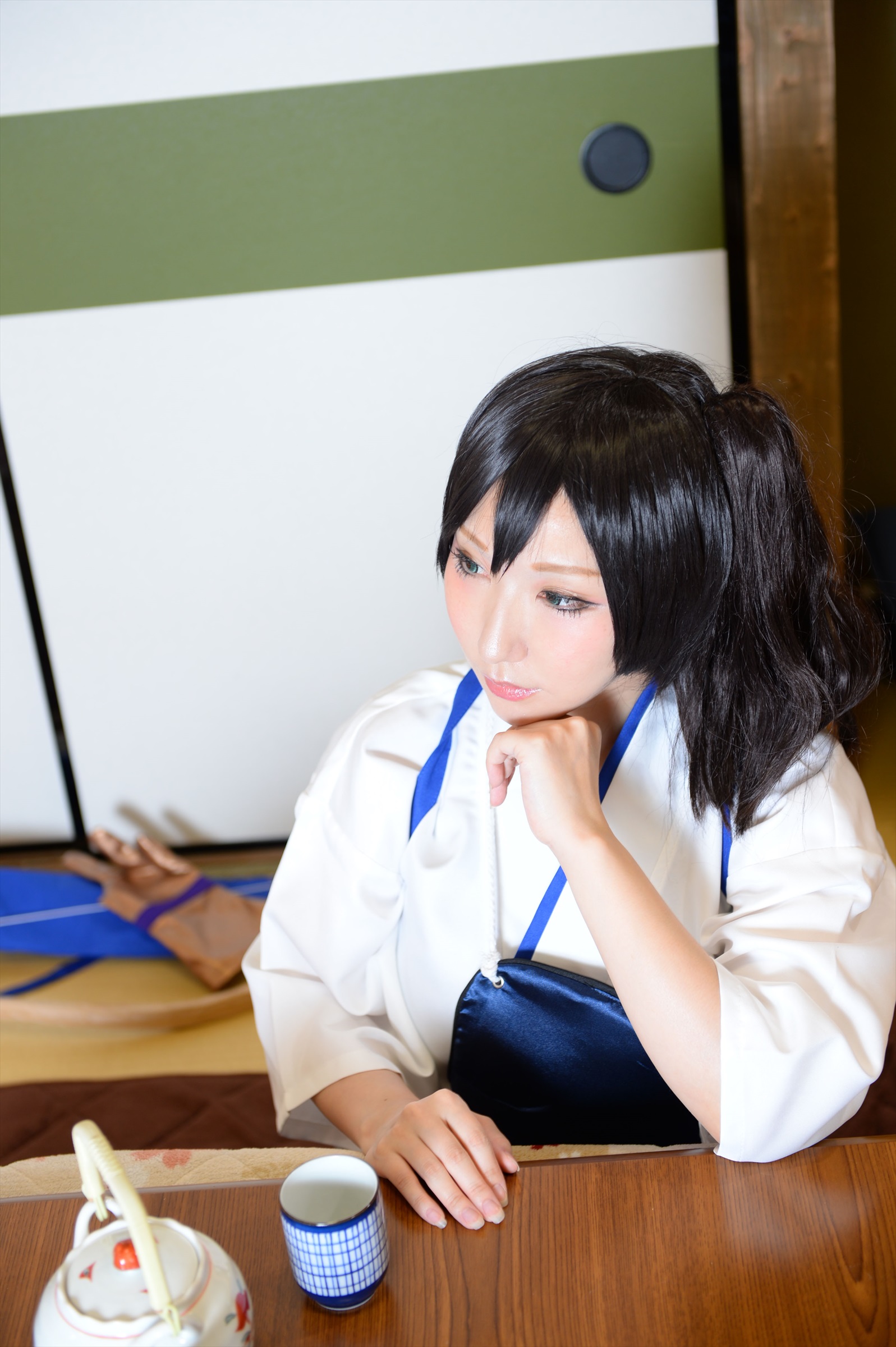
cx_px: 448
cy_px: 674
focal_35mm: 56
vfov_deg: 35.7
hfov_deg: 24.2
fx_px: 2093
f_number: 3.5
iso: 200
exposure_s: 1/50
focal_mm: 56
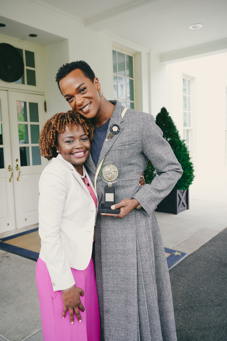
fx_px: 303
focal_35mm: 32
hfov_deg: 41.1
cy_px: 170
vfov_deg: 58.8
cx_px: 114
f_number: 5.6
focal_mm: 32
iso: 640
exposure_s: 1/250
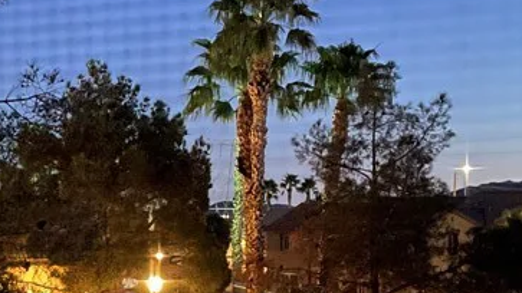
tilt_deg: +0.7
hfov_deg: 25.8
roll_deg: +0.1
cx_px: 62
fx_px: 1107
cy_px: 208
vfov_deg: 15.0
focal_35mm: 80
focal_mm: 4.2
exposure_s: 1/2
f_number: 1.6
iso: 800
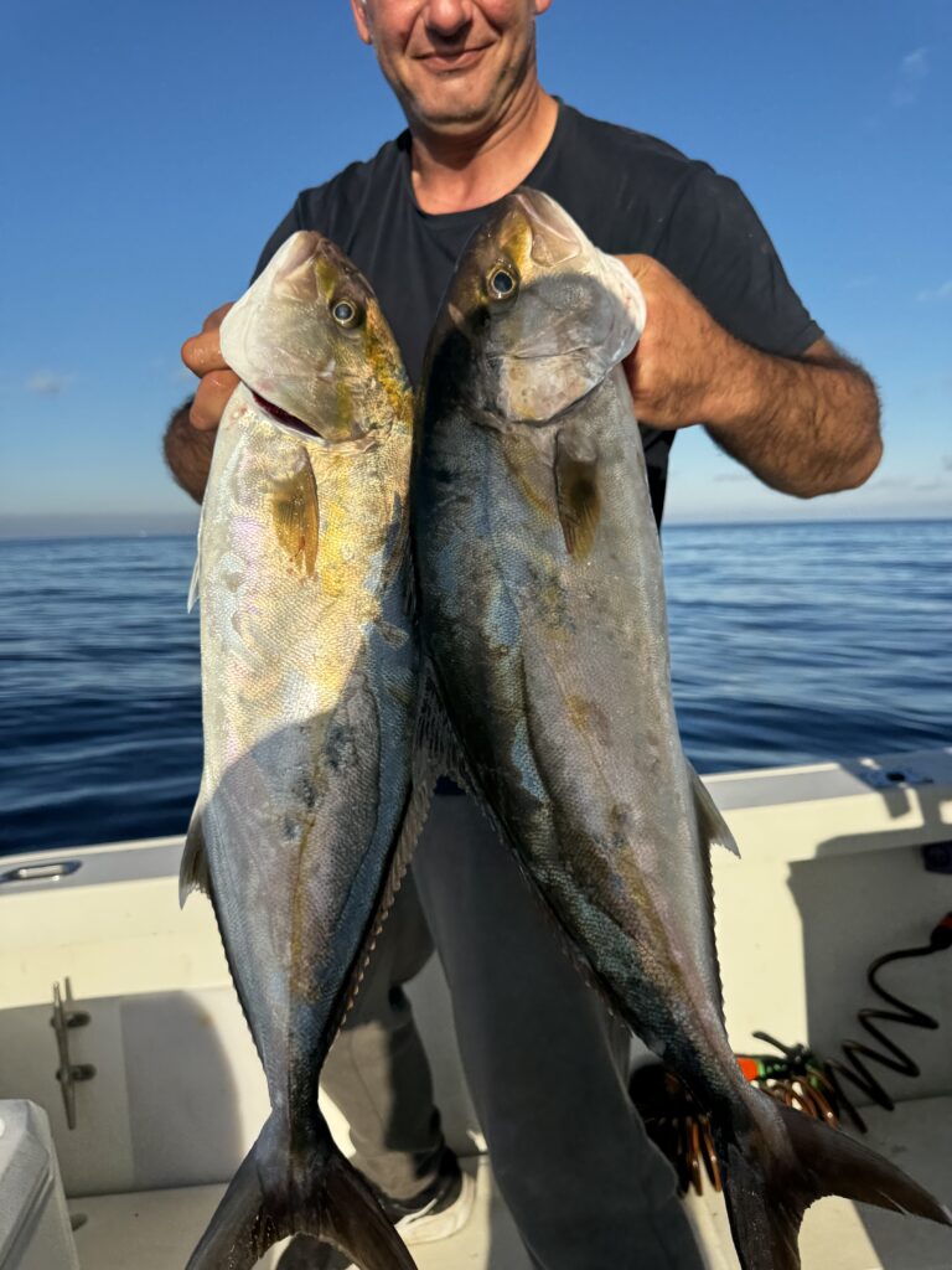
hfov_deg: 56.8
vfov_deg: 71.6
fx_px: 880
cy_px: 635
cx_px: 476
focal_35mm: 24
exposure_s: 1/6410
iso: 80
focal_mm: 6.76
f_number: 1.78
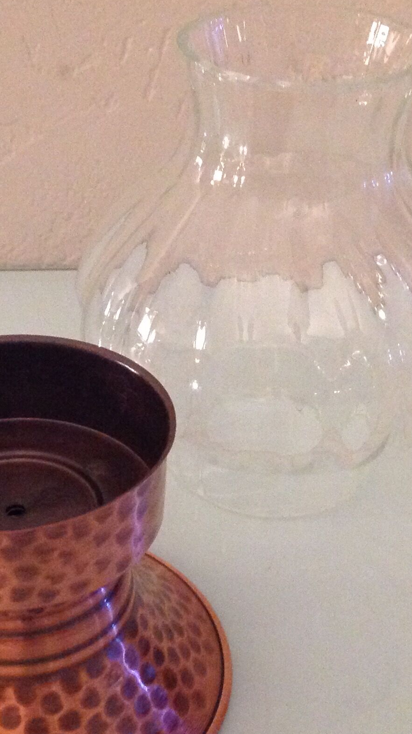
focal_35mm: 63
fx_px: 1224
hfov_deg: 19.0
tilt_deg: -35.5
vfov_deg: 33.3
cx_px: 134
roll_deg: -0.9
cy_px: 428
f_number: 2.4
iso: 500
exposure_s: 1/17
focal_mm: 4.28
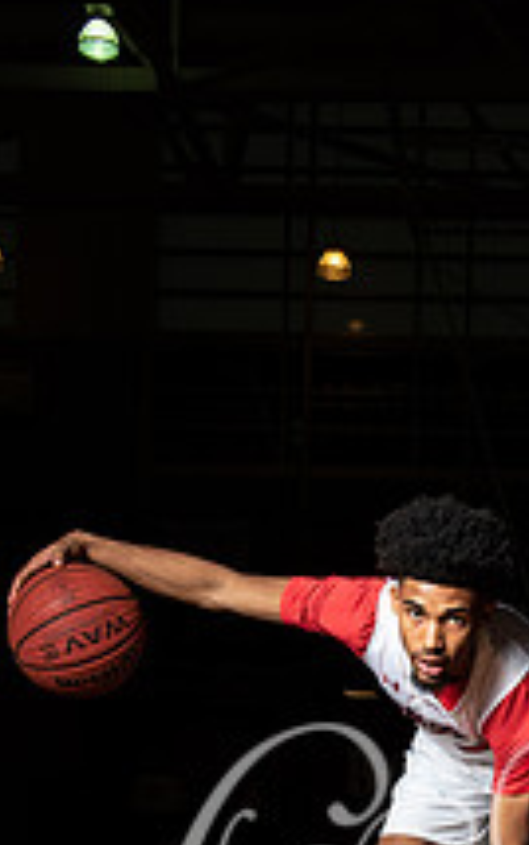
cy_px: 861
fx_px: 1728
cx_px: 493
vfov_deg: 26.0
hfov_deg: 17.1
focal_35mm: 75
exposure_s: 1/200
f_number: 14
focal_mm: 35
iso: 320
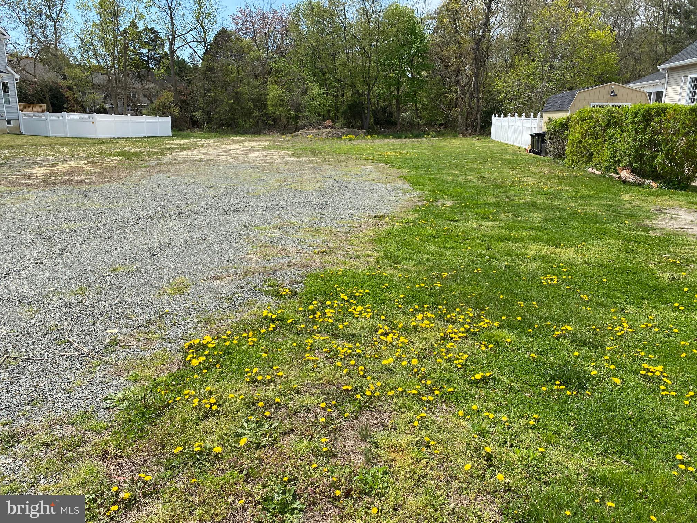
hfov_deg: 67.3
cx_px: 348
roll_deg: -1.1
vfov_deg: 53.1
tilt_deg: -14.5
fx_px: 524
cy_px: 262
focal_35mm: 26
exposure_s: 1/1838
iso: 32
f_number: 1.8
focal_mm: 4.25
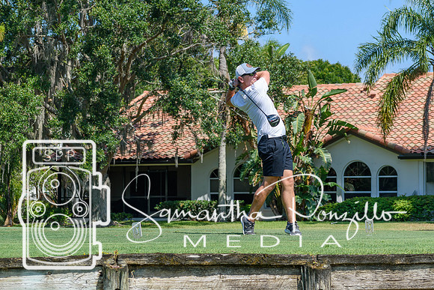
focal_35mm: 147
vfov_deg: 9.3
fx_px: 1772
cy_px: 145
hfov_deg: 14.0
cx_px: 217
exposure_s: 1/800
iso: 200
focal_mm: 98
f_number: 7.1
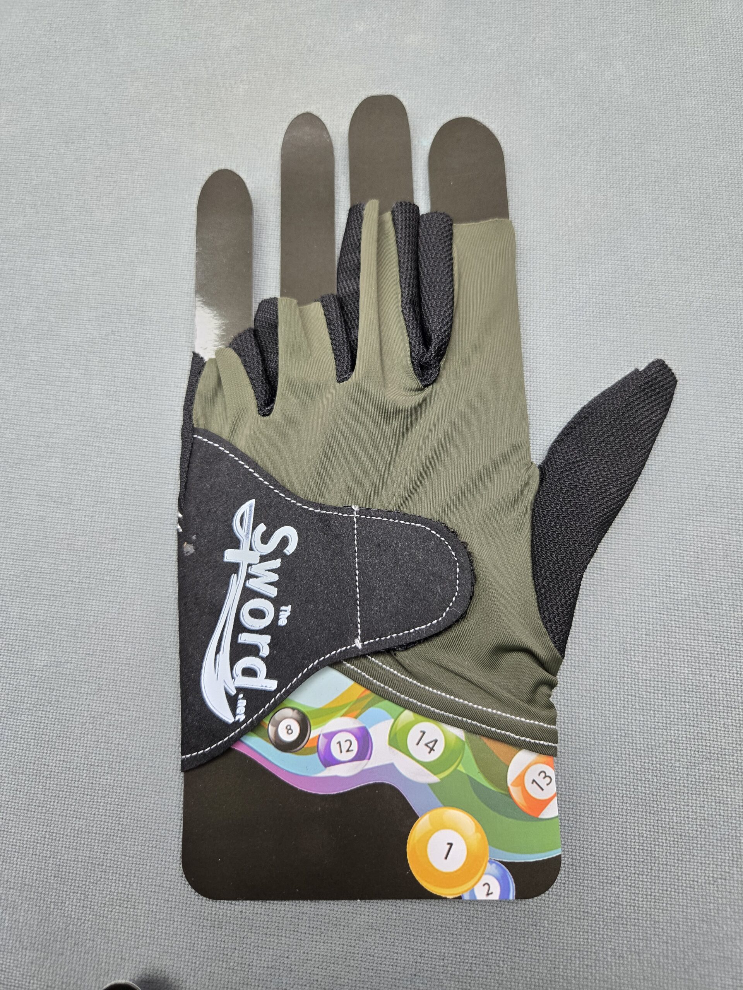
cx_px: 372
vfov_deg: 73.9
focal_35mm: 23
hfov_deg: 58.9
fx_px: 658
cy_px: 495
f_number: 1.8
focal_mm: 5.4
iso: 160
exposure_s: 1/100
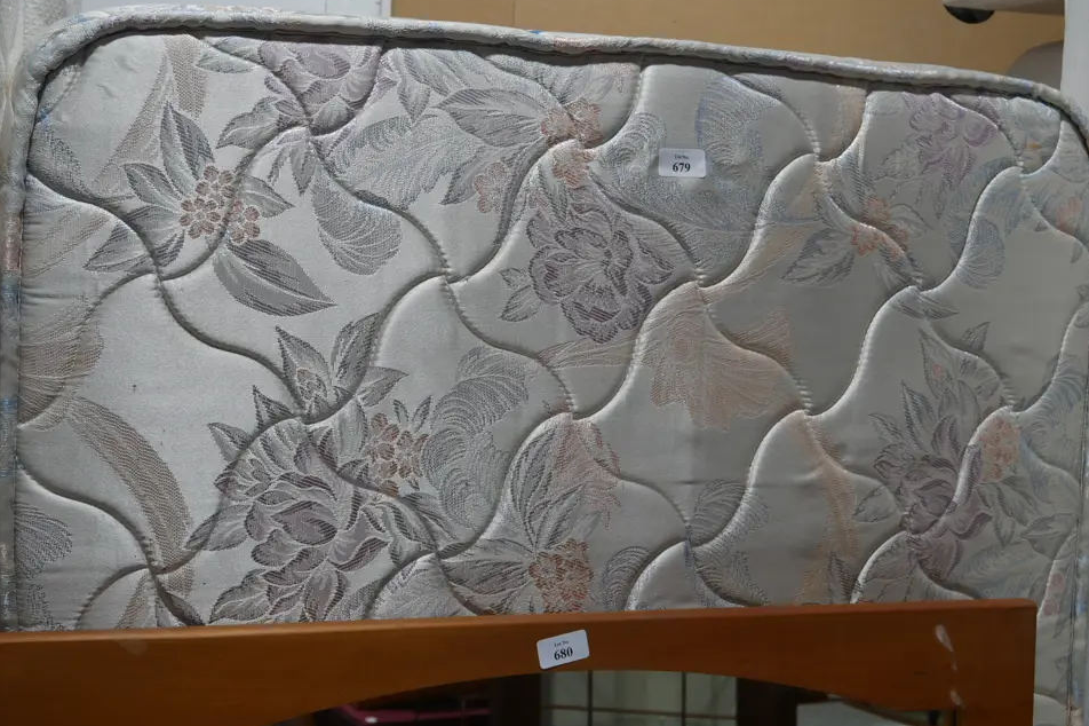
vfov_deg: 28.6
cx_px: 575
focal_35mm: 47
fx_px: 1421
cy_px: 294
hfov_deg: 41.9
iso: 200
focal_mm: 21
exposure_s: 1/100
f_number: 4.6
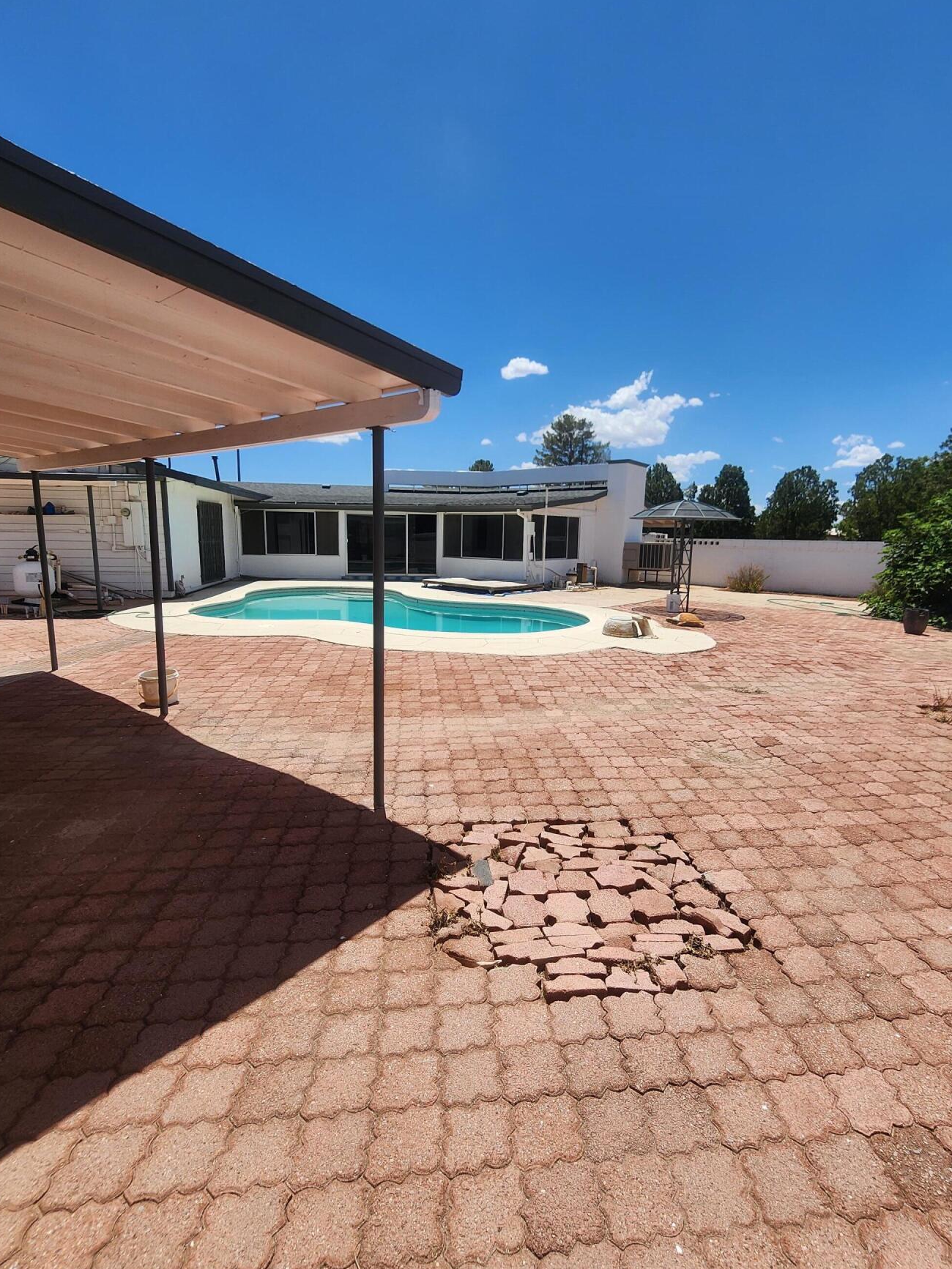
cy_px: 647
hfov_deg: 81.7
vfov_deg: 98.2
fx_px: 550
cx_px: 483
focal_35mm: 15
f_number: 2.2
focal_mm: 2.2
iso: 50
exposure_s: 1/2614
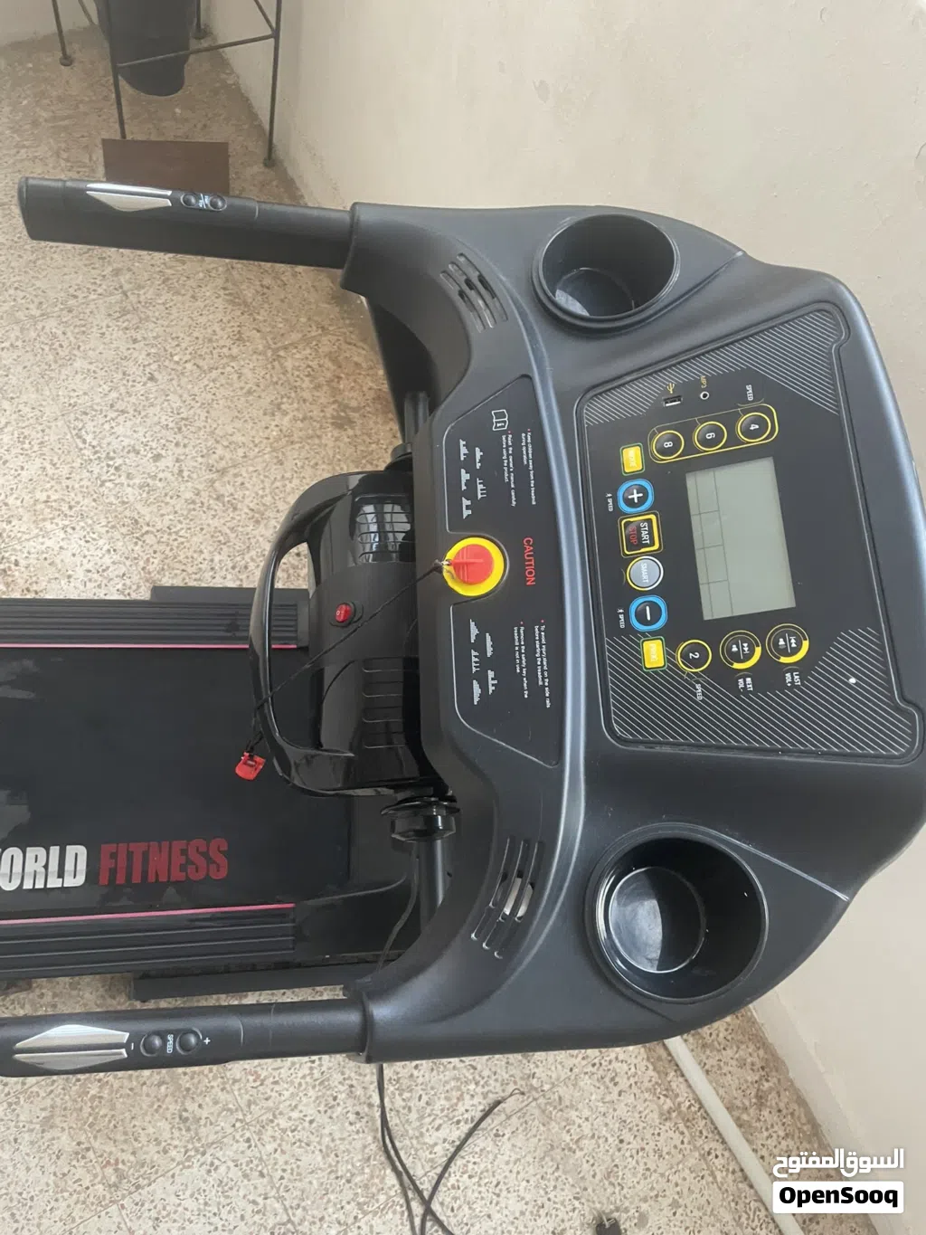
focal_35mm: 26
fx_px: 927
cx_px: 463
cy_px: 618
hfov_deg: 53.1
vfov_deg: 67.3
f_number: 1.6
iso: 500
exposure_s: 1/51
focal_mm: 4.2
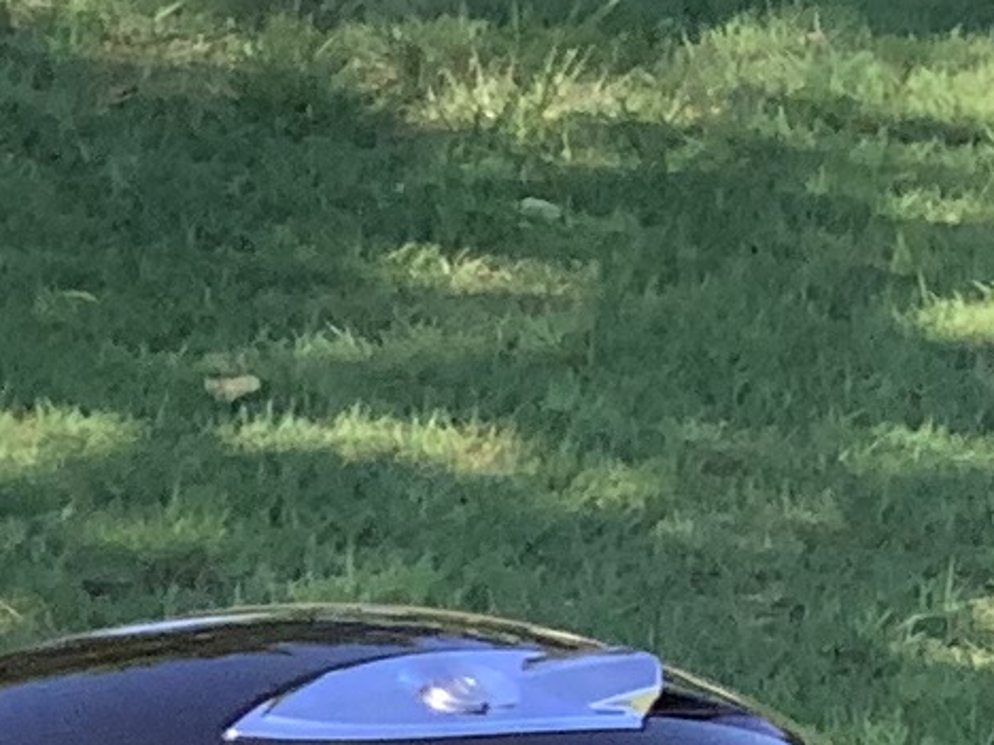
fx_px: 6202
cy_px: 1352
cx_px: -2358
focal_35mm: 216
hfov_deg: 7.6
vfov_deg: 6.7
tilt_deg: -21.0
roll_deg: +0.4
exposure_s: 1/377
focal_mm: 3.3
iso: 25
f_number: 2.4
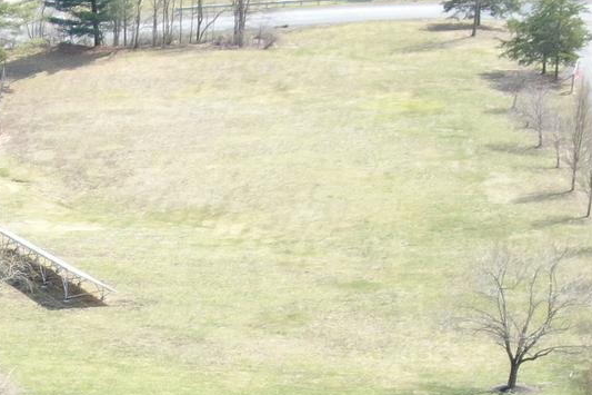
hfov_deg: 13.0
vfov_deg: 8.6
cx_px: -8
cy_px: 542
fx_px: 2564
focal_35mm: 156
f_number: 3.4
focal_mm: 6.77
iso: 100
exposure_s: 1/200
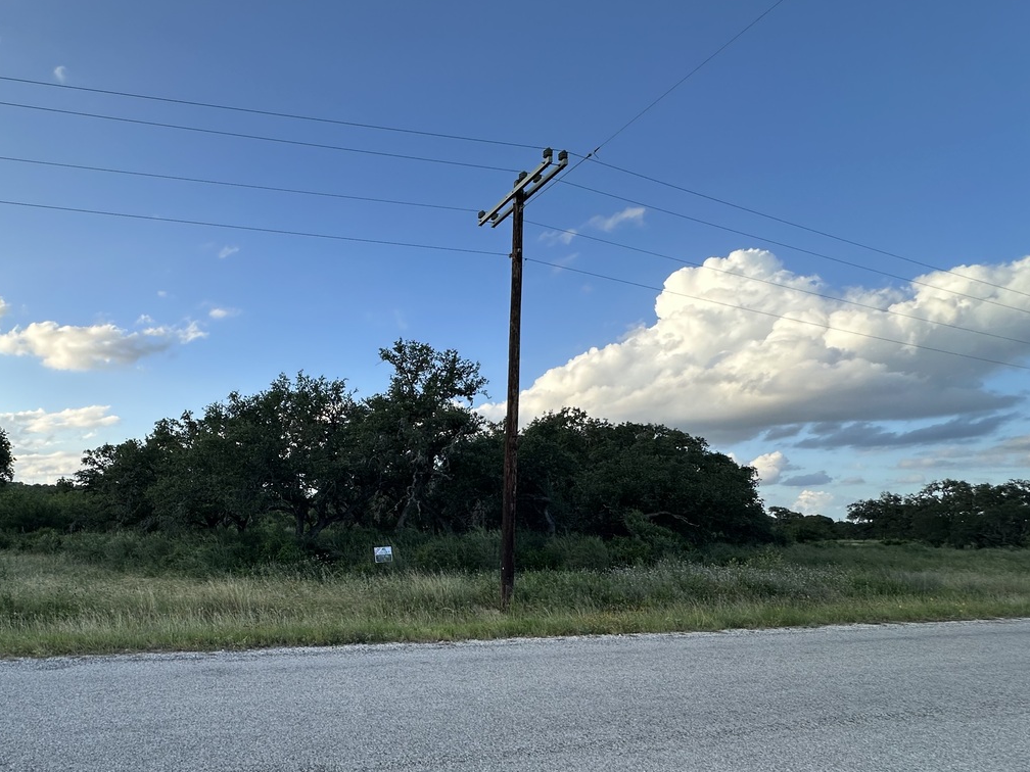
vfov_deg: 65.1
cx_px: 317
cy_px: 479
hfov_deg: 78.2
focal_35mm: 20
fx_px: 595
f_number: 2.2
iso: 40
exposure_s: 1/720
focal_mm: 2.22
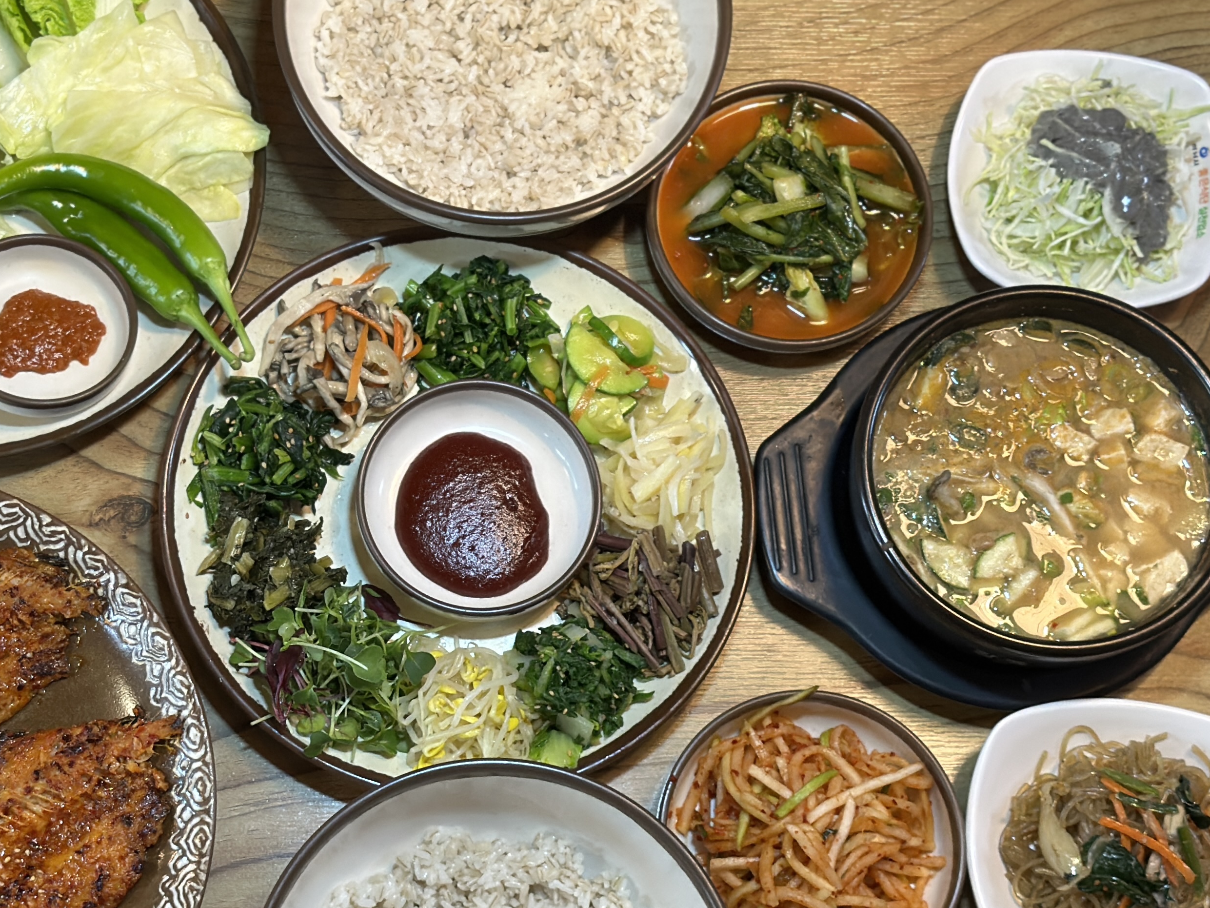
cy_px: 548
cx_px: 407
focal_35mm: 78
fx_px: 2727
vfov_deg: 18.9
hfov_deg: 24.9
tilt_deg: -74.3
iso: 200
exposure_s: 1/60
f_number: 1.78
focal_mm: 6.86
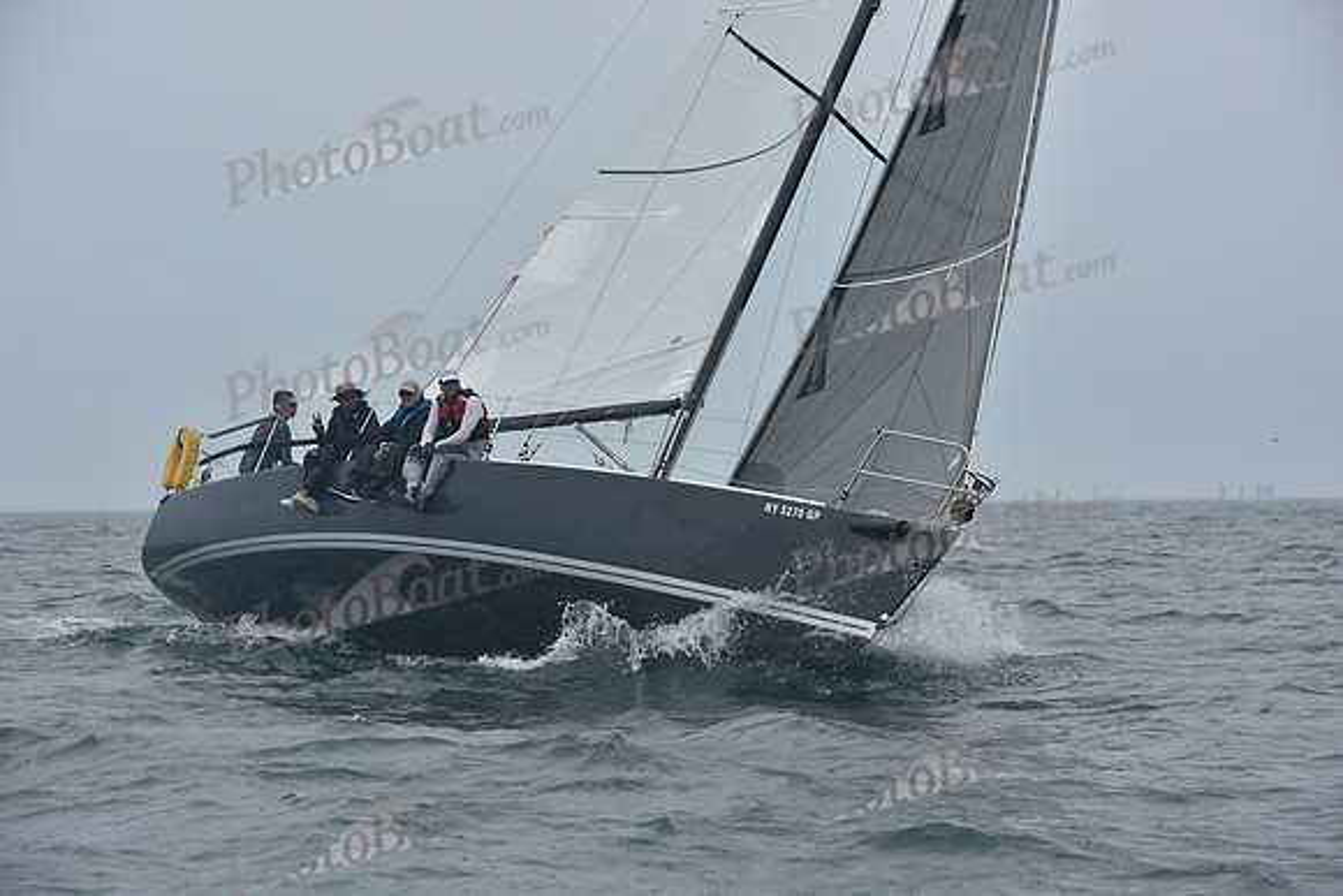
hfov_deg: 16.4
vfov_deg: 11.0
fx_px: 4664
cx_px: 672
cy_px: 448
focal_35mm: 125
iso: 320
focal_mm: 125
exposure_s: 1/1000
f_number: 8
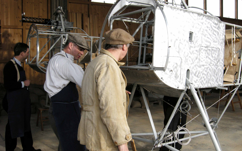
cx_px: 122
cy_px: 87
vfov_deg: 33.5
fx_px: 251
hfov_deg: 51.5
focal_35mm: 38
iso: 64
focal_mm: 7.5
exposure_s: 1/130
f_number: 4.3
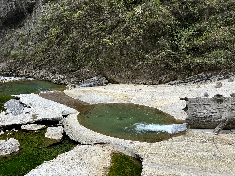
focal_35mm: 26
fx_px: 177
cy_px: 88
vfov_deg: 53.1
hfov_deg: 67.3
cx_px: 118
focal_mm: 5.96
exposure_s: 1/121
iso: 40
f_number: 1.6
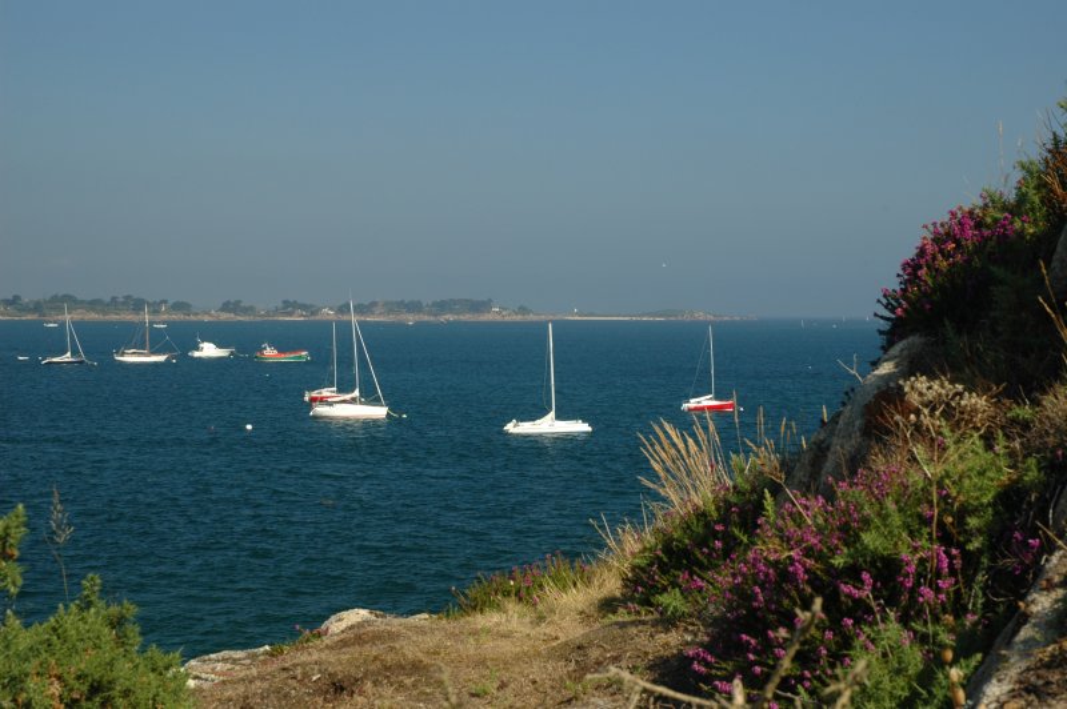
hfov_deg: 30.5
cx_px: 534
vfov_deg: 20.6
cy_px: 354
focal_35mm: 66
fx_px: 1955
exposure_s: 1/50
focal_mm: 44
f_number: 13
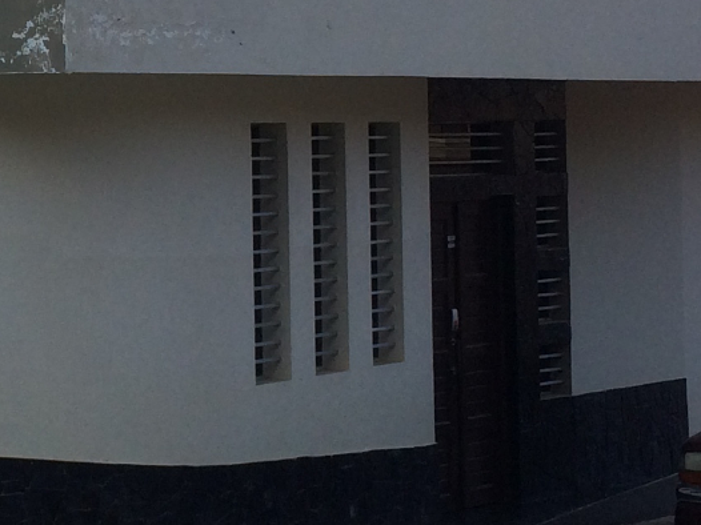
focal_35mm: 113
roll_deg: +1.9
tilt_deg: +1.2
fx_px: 2287
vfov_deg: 13.0
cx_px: -137
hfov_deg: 16.7
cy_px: 55
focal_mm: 4.15
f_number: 2.2
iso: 32
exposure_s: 1/695
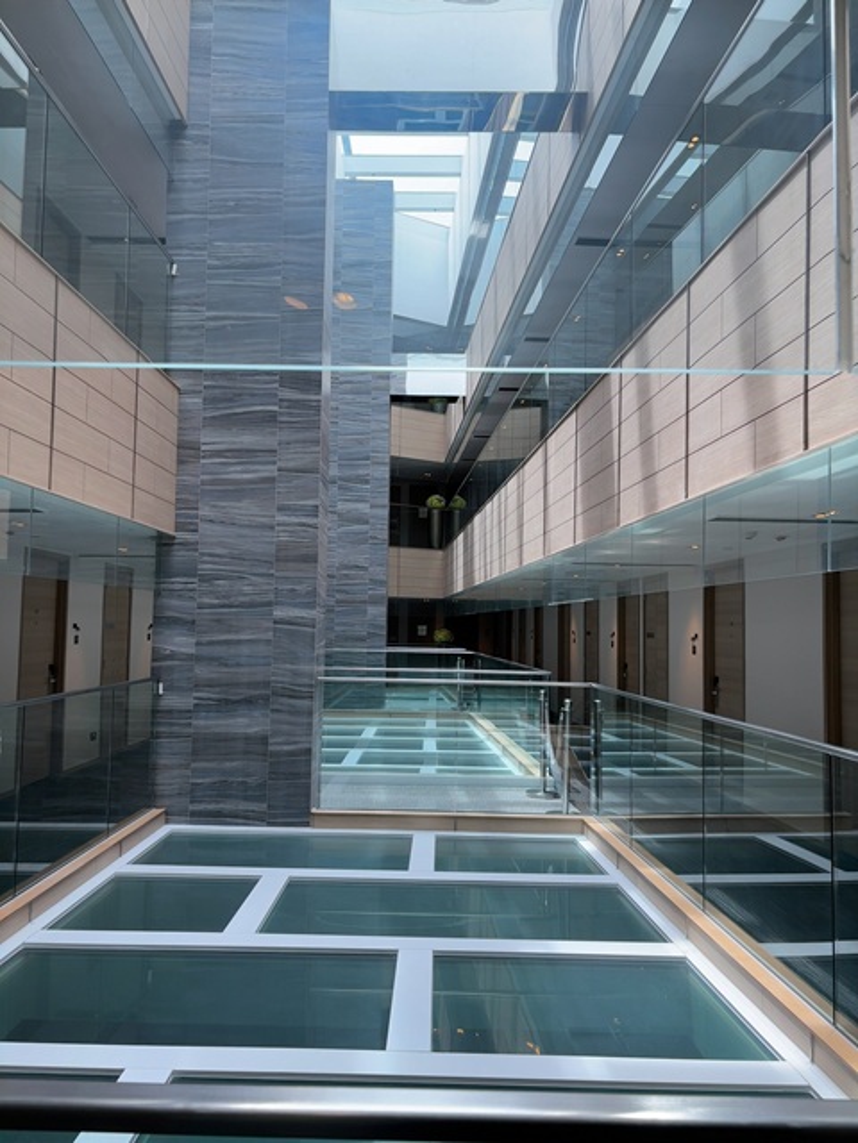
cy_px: 572
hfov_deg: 53.1
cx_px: 429
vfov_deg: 67.3
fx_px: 859
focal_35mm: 26
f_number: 1.6
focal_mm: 5.96
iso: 50
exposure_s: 1/405
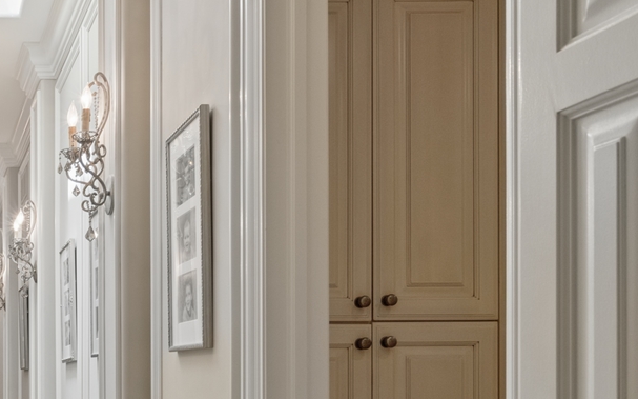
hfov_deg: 35.0
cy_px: 391
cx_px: -70
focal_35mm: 49
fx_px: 852
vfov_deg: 25.2
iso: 200
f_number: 8
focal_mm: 12
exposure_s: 1/13
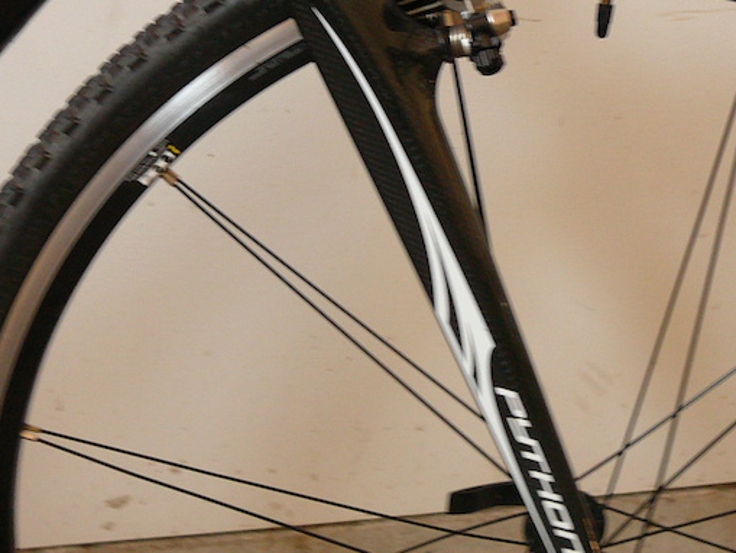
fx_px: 1170
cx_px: 334
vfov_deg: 26.5
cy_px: 233
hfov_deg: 34.9
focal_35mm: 55
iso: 200
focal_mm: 5.2
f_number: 2.8
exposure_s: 1/15
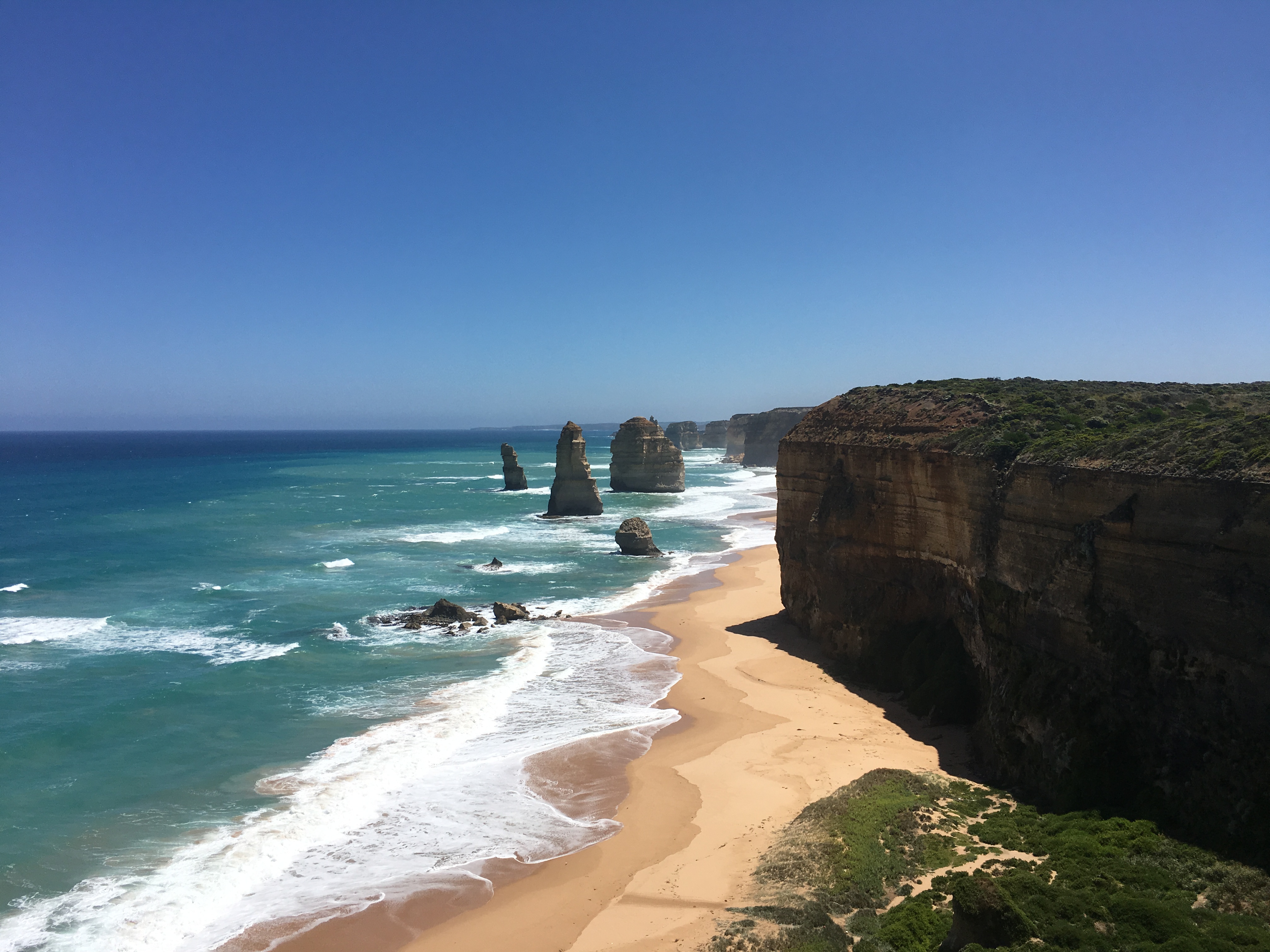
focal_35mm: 29
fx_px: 1064
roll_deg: +0.4
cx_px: 635
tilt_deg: -2.7
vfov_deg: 48.2
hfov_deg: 61.7
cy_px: 476
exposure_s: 1/3663
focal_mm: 4.15
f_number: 2.2
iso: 25
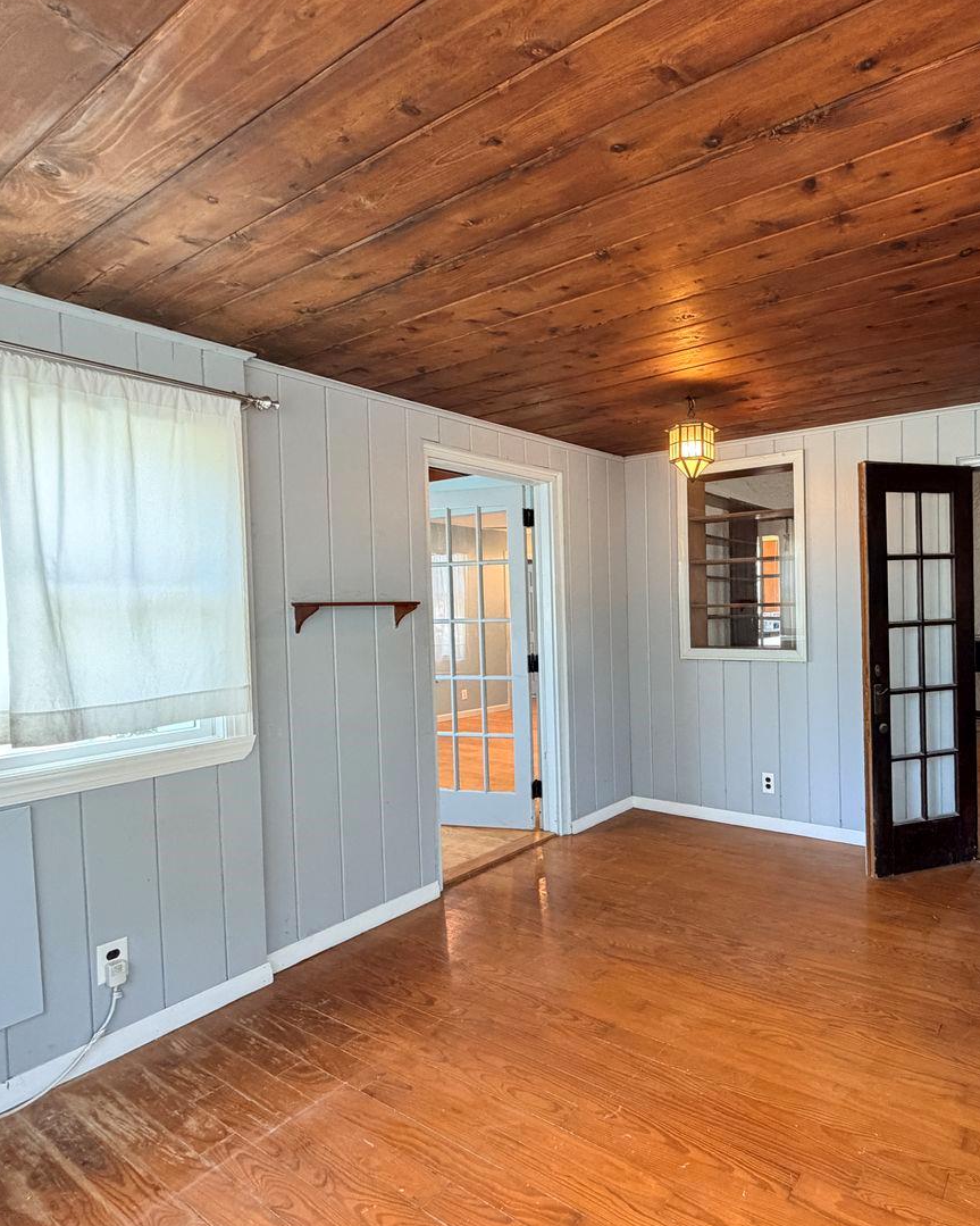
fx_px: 689
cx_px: 721
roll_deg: +1.4
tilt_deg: -1.3
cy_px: 621
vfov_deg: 83.3
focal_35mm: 19
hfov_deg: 66.9
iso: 320
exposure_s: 1/64
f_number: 2.2
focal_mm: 2.22
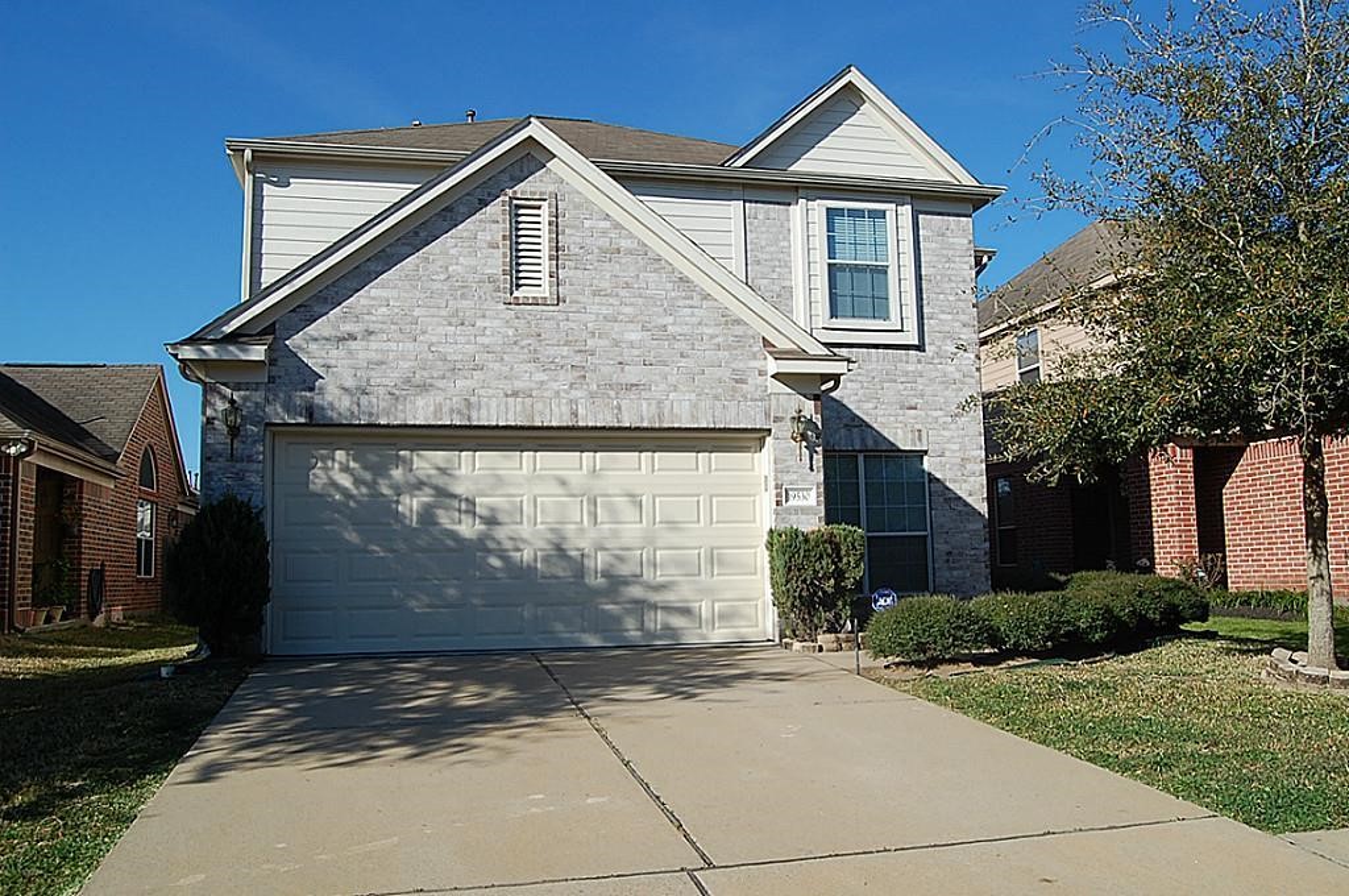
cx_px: 674
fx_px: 1123
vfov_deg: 43.5
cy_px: 448
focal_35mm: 30
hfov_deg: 62.0
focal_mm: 20
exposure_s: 1/400
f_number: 10
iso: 200
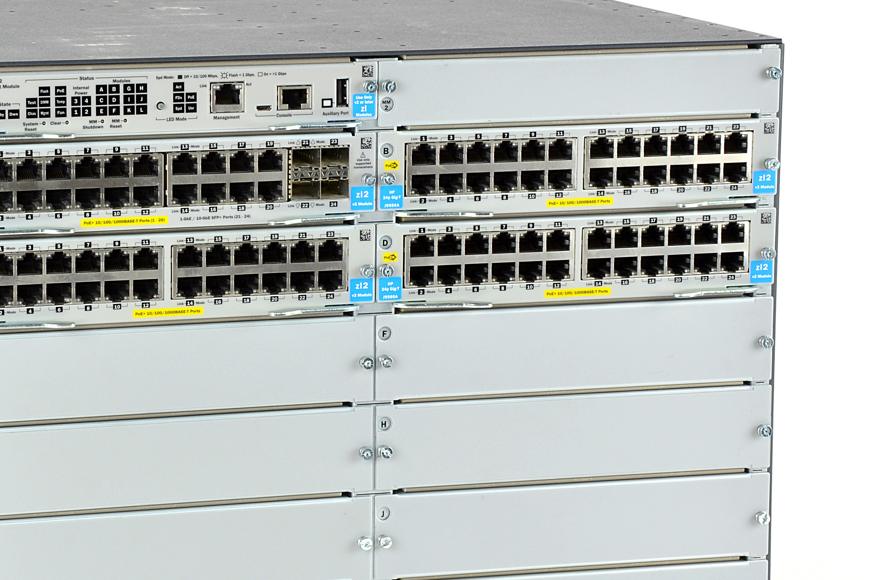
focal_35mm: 149
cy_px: 257
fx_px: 3614
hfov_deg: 13.8
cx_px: 271
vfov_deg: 9.2
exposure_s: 1/3
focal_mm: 52
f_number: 13
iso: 100
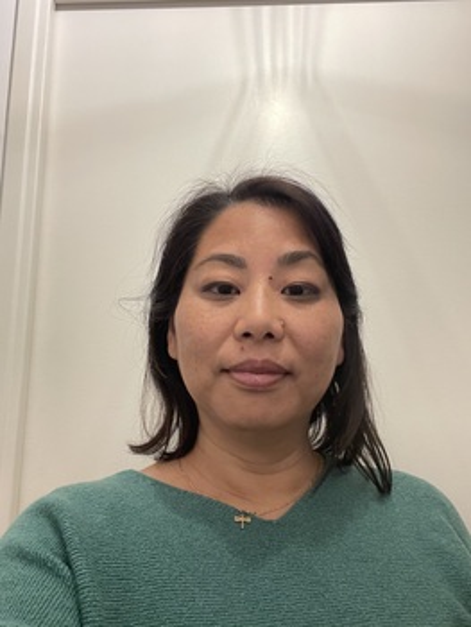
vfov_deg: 59.9
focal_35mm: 30
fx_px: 544
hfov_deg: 46.8
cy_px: 314
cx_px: 236
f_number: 2.2
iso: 400
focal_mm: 2.71
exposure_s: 1/25
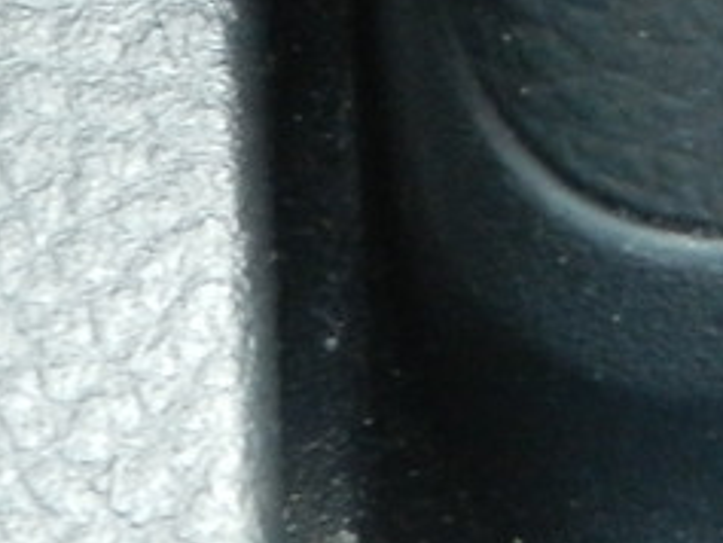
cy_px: -851
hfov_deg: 8.5
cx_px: 815
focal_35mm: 231
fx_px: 4827
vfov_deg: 6.1
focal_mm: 6.7
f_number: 4
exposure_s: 1/6
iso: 400
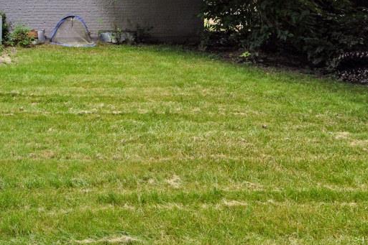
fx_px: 419
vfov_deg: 29.1
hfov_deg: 41.2
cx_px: -2
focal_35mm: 41
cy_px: -33
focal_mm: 14
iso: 160
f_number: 5.6
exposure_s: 1/250
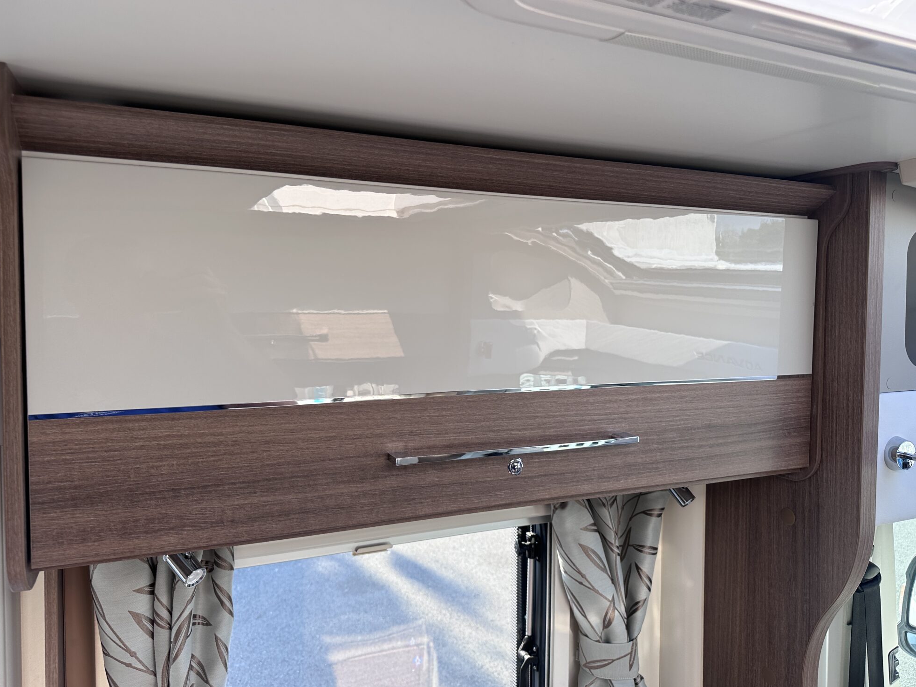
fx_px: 662
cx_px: 456
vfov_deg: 54.9
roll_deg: +0.0
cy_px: 335
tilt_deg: -0.2
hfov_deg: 69.4
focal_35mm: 25
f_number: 1.78
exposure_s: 1/341
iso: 80
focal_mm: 6.86
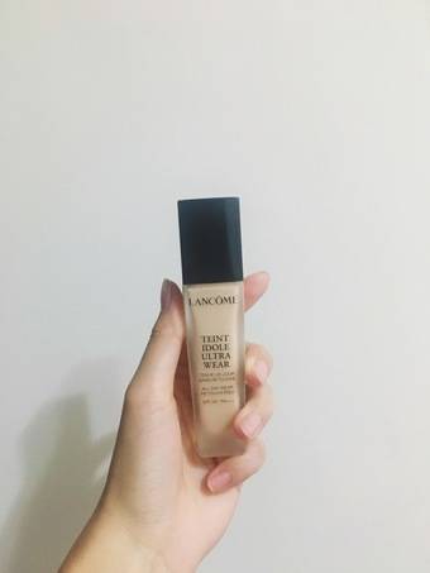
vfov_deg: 61.6
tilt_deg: -4.3
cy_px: 286
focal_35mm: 29
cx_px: 215
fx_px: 480
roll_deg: +1.1
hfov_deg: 48.2
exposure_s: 1/17
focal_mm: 4.15
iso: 200
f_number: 2.2
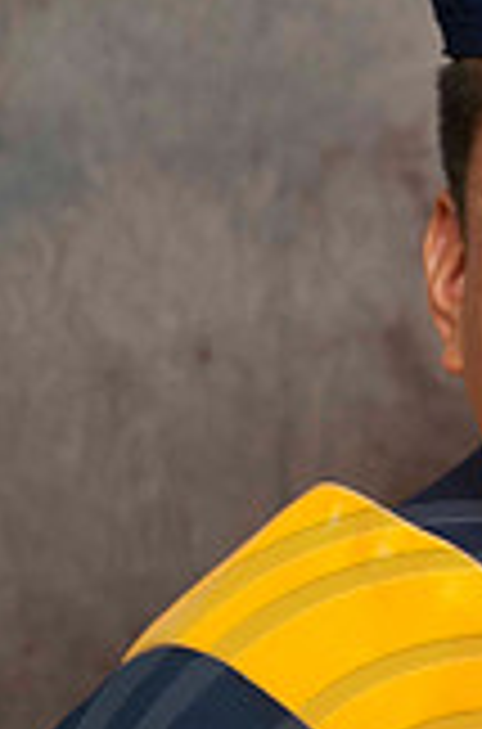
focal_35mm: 468
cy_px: 356
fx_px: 9459
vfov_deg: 4.4
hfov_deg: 2.9
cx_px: 669
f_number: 5.6
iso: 200
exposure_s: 1/60
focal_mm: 112
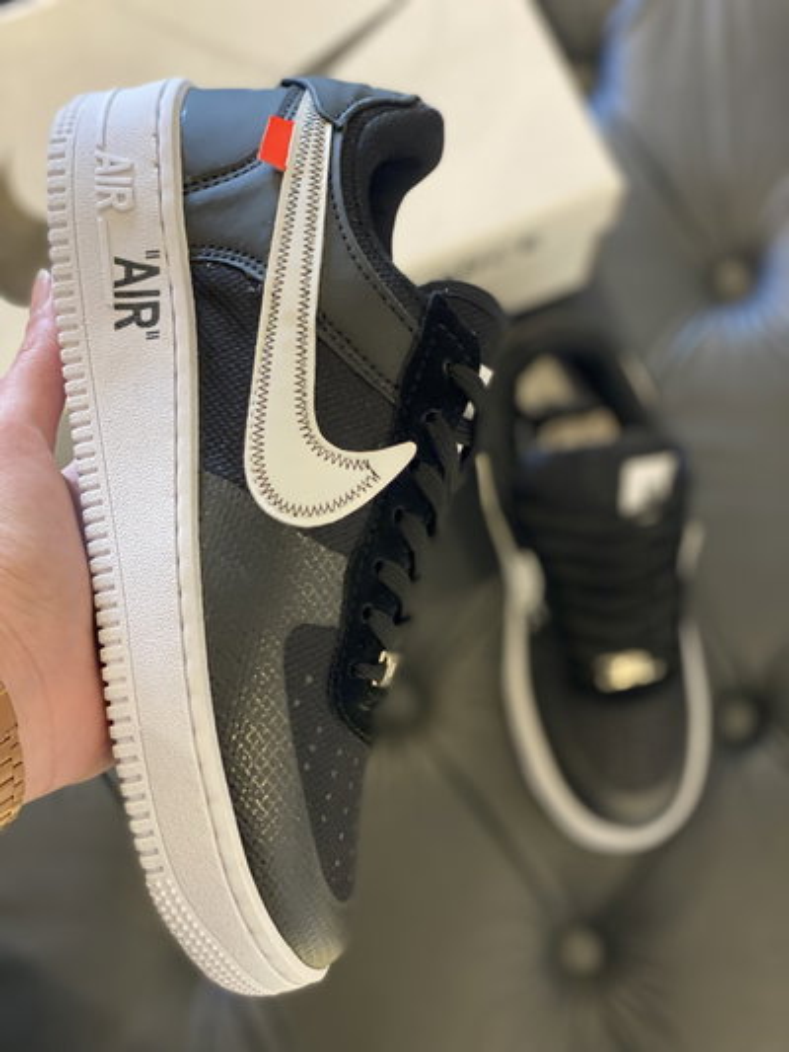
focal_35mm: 52
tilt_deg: -77.0
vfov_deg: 36.8
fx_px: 1580
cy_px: 526
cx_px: 394
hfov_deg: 28.0
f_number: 2
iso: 125
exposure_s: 1/33
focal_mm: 6
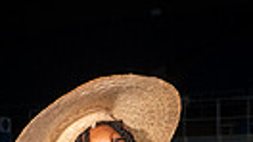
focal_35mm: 186
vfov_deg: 6.1
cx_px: 169
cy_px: 382
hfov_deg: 11.6
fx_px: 1247
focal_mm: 52
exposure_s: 1/320
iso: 800
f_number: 7.1
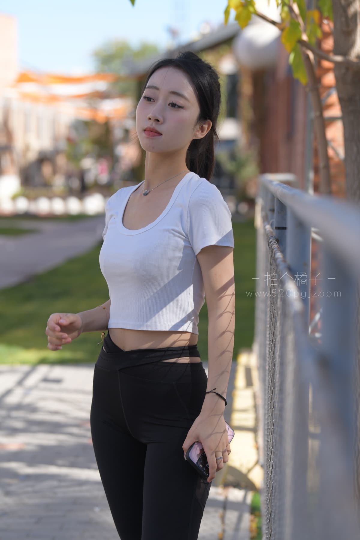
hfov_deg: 13.7
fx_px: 1500
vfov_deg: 20.4
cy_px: 270
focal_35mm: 100
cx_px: 180
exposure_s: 1/1000
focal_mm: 100
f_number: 4
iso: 280
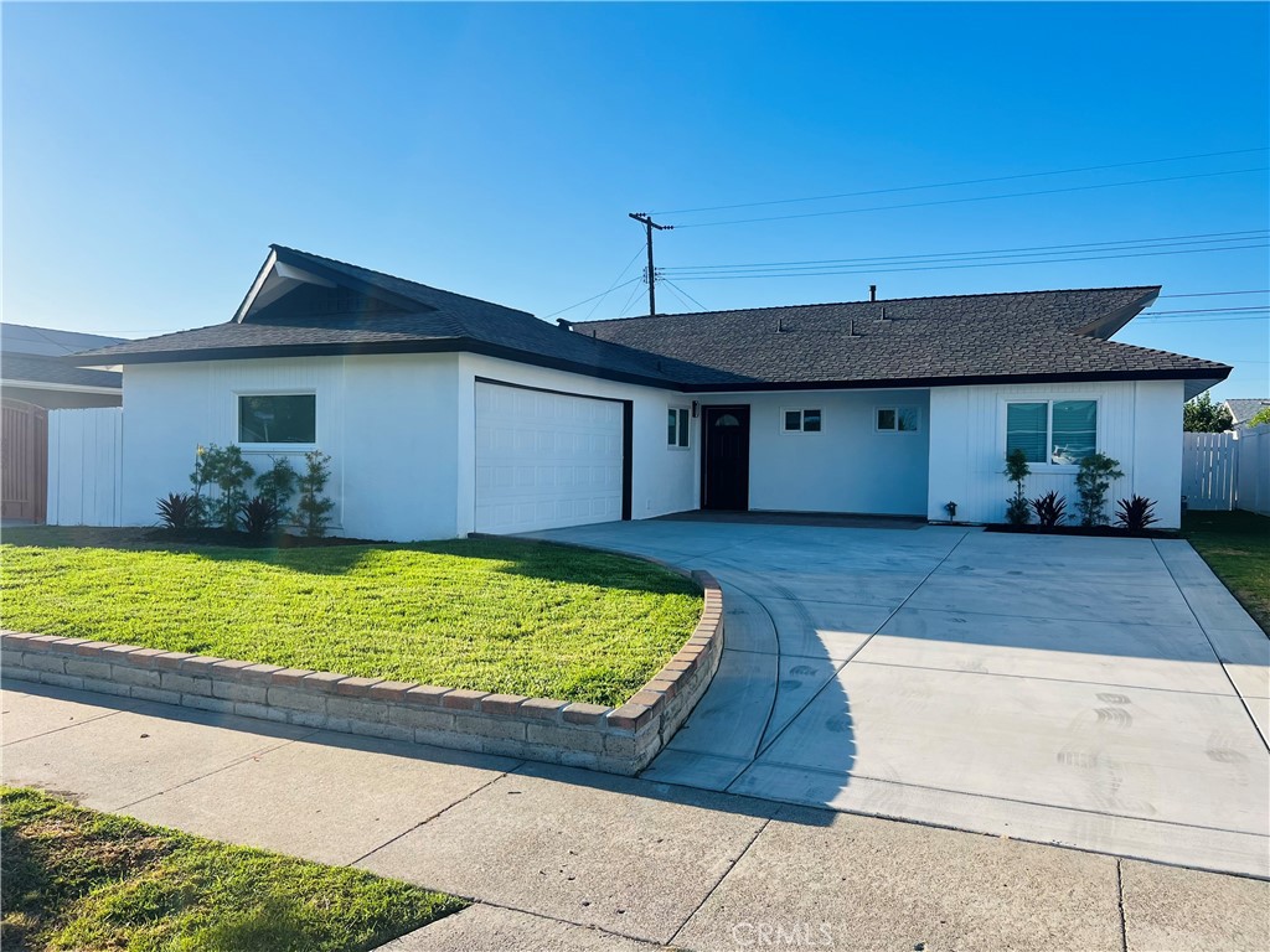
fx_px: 954
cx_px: 635
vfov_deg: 53.1
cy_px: 476
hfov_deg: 67.3
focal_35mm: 26
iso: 50
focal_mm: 5.7
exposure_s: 1/3257
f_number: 1.5
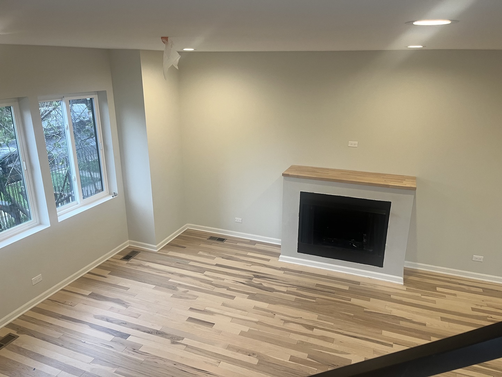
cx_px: 251
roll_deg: -1.1
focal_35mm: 26
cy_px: 188
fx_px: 377
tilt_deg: -16.6
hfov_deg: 67.3
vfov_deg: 53.1
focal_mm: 5.1
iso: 100
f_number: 1.6
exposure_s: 1/60
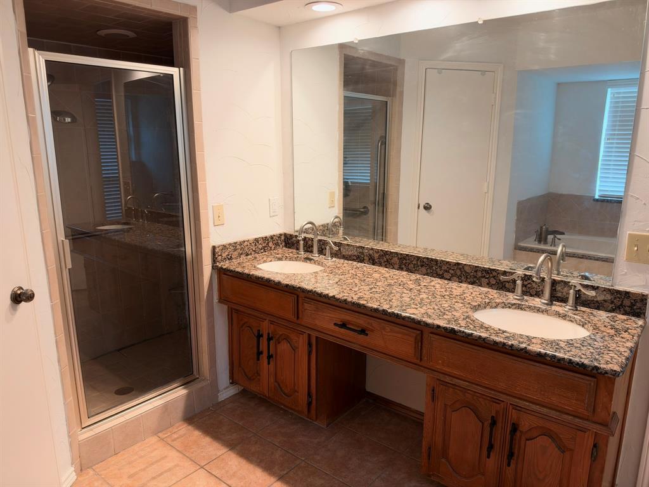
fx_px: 450
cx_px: 324
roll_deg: +0.6
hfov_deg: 71.6
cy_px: 244
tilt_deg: -11.5
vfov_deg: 56.8
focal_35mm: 24
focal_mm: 6.93
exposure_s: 1/120
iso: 250
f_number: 1.8
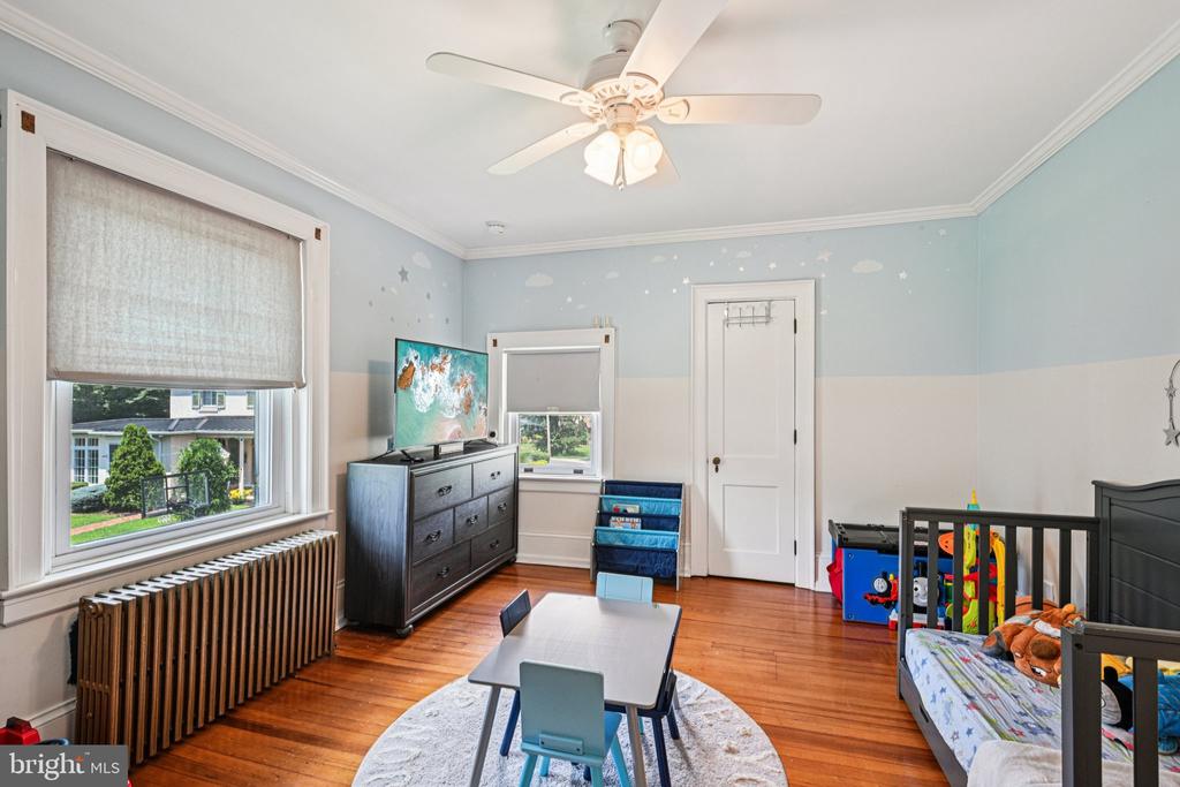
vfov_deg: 73.8
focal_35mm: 16
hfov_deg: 96.7
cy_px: 394
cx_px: 590
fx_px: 524
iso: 800
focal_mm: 16
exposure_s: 1/60
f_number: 8
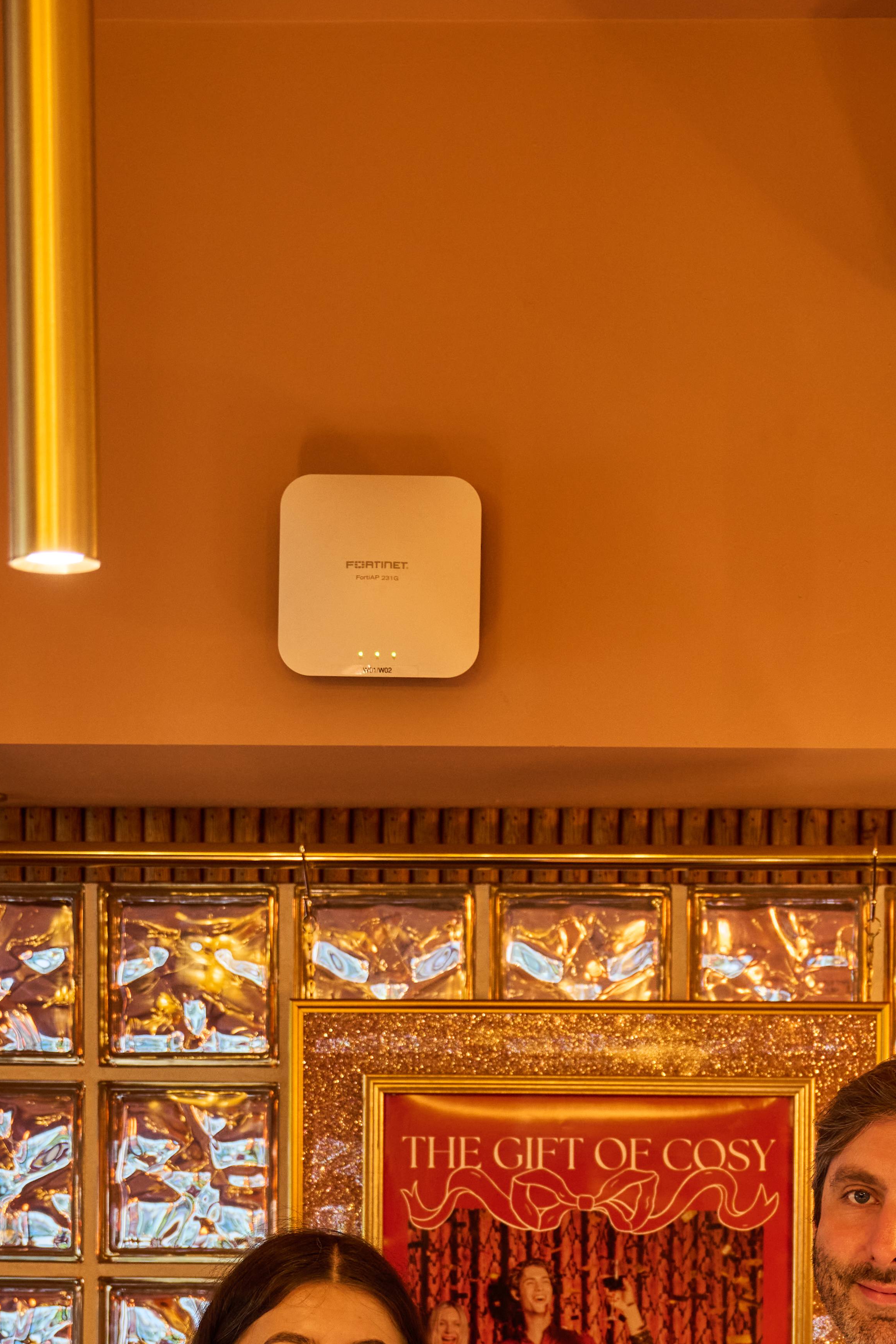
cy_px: 1553
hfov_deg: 12.2
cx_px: 731
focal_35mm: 112
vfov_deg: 17.5
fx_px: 4180
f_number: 2.8
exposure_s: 1/60
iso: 500
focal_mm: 48
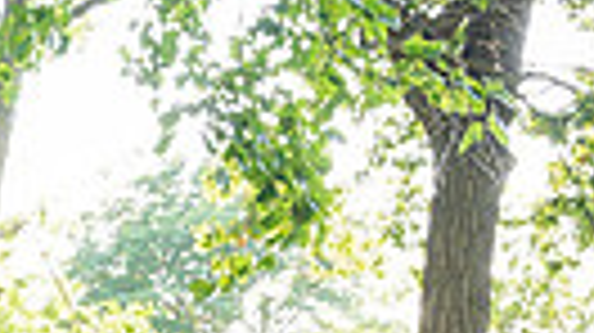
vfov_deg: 9.1
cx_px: -238
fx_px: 1889
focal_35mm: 120
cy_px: 792
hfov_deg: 16.6
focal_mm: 26
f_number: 5.6
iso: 800
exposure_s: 1/250
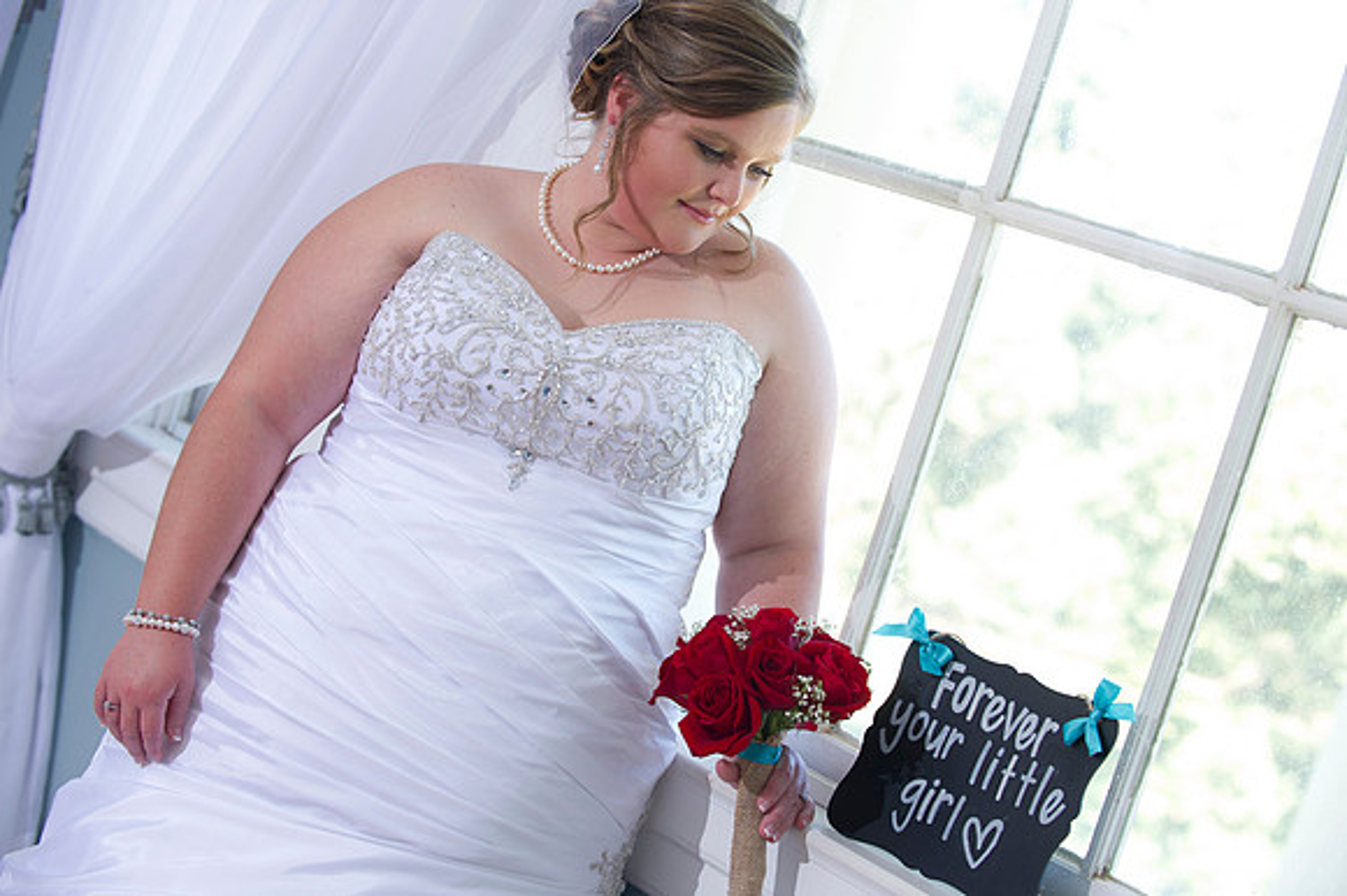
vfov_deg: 19.4
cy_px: 448
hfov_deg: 28.9
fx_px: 2618
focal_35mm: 70
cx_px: 674
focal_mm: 70
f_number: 3.5
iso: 640
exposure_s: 1/80
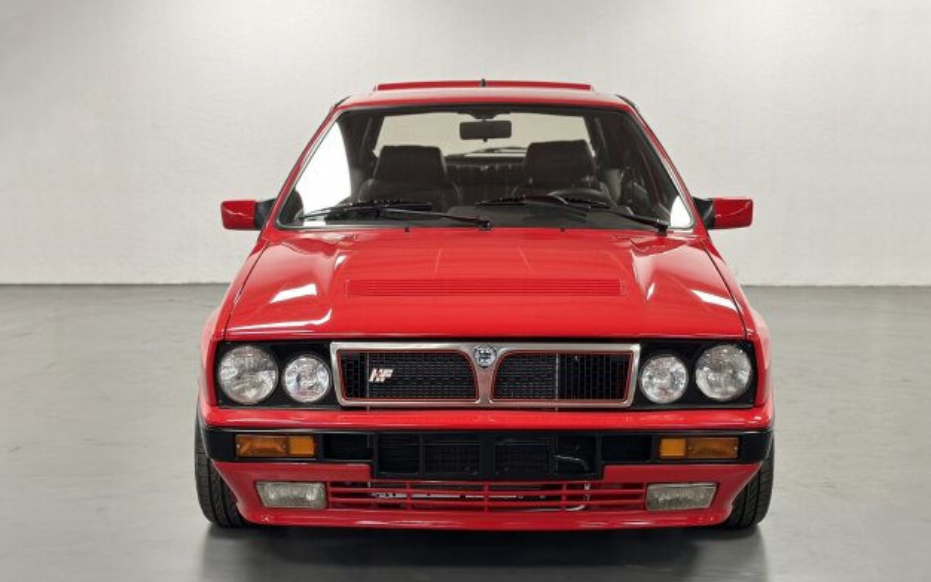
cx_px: 474
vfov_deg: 24.9
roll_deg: -0.6
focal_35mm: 52
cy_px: 305
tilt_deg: -9.7
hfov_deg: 38.9
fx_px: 1319
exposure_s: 1/60
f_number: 1.78
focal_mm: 6.86
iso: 125
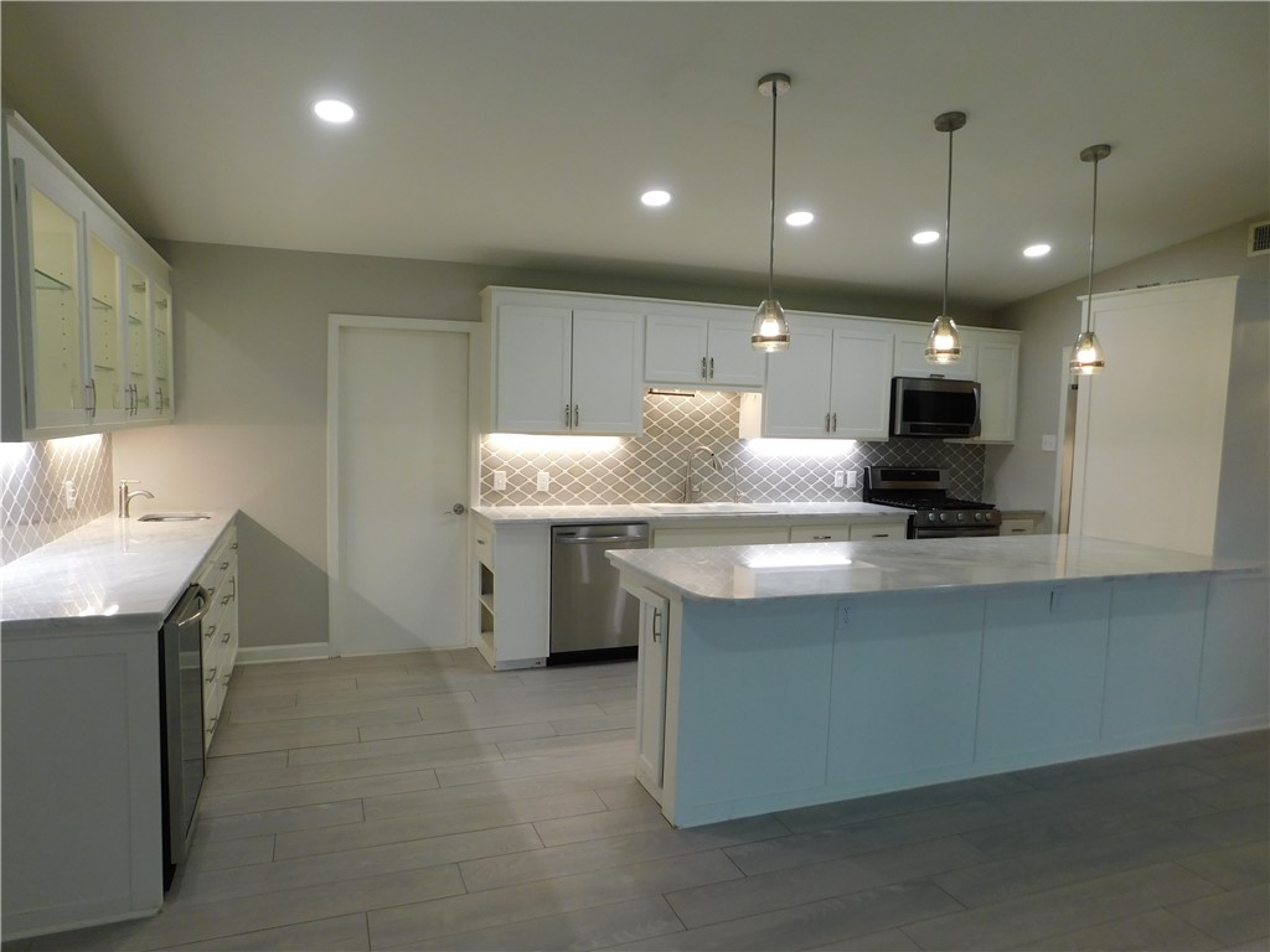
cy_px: 476
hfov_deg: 73.9
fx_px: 844
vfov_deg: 58.9
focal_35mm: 23
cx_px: 635
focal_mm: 4
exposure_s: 1/50
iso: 125
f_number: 3
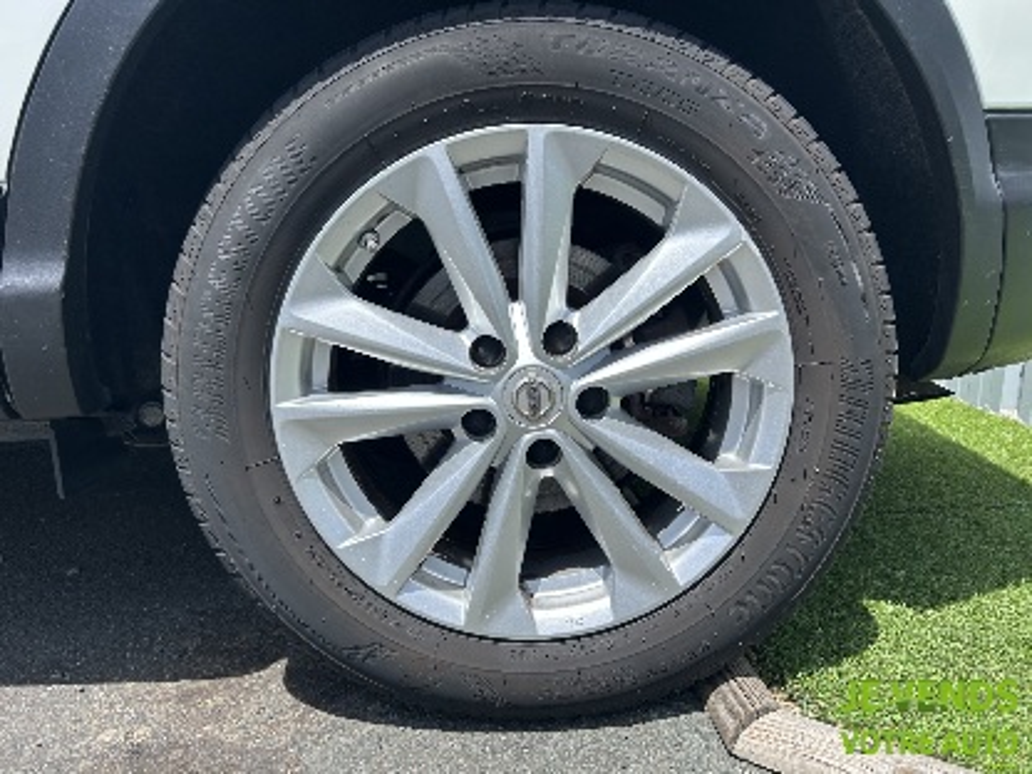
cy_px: 387
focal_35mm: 26
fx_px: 775
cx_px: 516
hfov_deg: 67.3
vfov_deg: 53.1
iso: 50
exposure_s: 1/2695
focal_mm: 5.7
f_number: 1.5
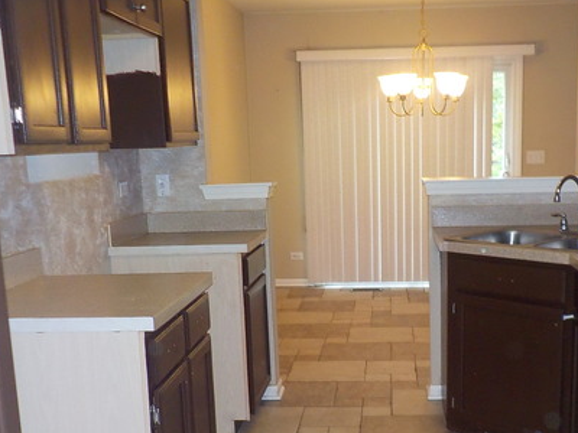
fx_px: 801
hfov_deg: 39.4
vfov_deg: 30.0
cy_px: 297
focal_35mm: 48
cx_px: 363
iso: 250
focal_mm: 4.1
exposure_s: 1/30
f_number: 3.3
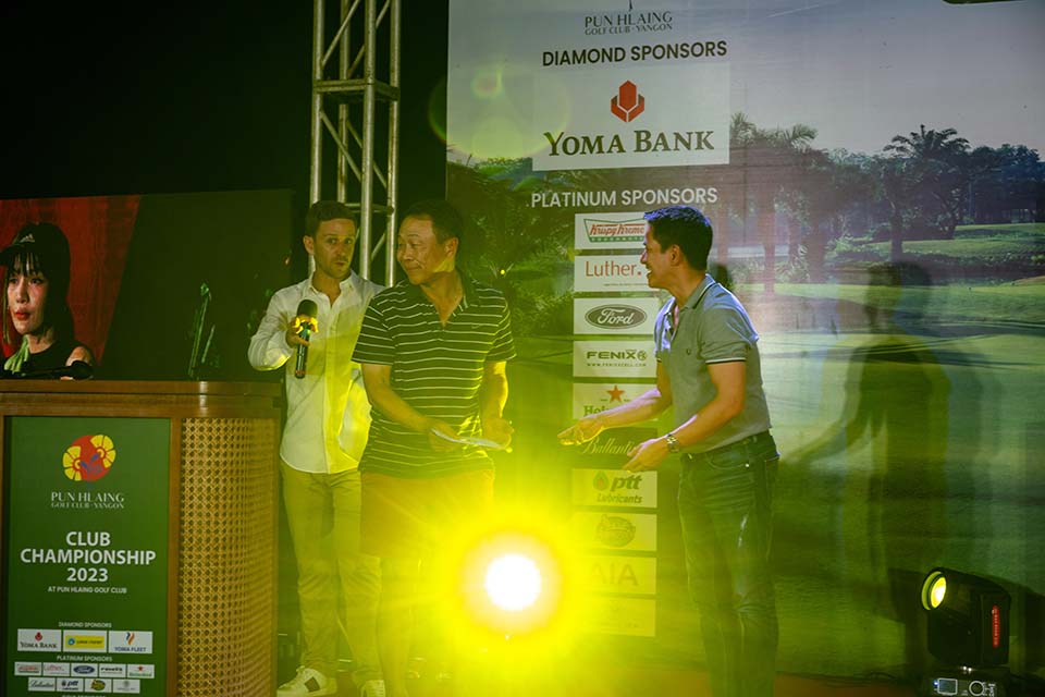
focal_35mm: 57
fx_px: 1654
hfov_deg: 35.1
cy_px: 348
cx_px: 522
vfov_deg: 23.8
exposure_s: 1/200
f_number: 4
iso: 720
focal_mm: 57
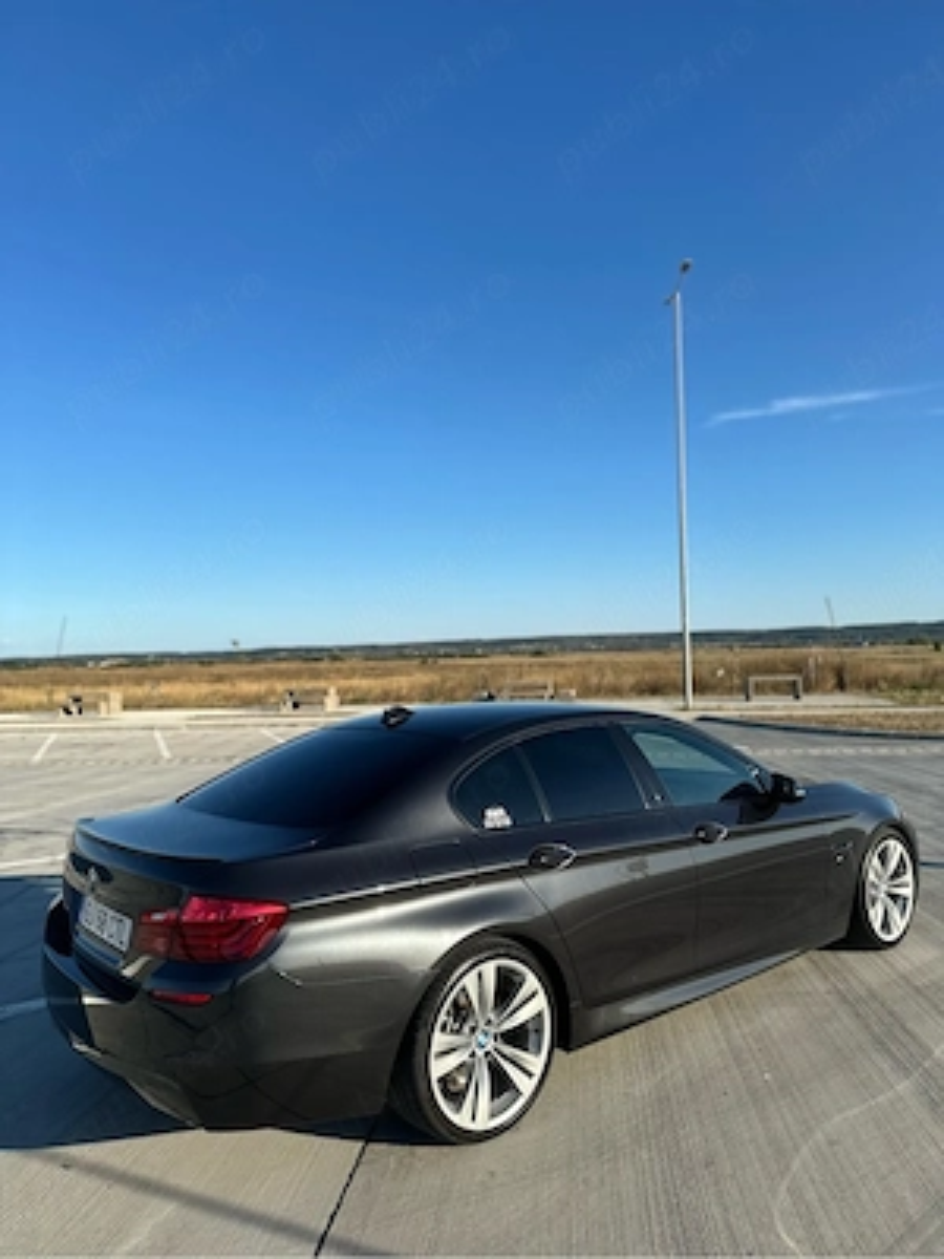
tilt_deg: +1.7
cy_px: 630
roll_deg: +1.2
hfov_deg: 56.8
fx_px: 873
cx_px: 472
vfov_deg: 71.6
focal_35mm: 24
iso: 80
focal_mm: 6.86
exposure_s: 1/3717
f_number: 1.78
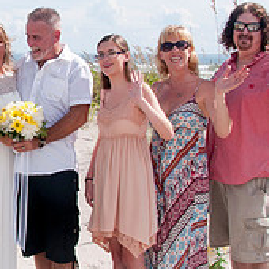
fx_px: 765
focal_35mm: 87
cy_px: 121
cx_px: -60
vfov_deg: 19.9
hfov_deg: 18.8
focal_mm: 20
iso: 100
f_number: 11
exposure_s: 1/250
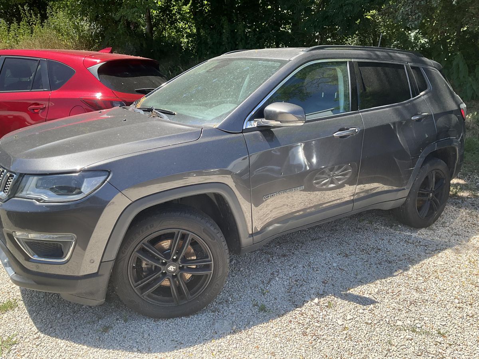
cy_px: 180
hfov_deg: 61.7
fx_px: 401
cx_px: 240
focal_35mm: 29
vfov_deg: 48.2
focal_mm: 3
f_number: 1.8
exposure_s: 1/465
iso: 25
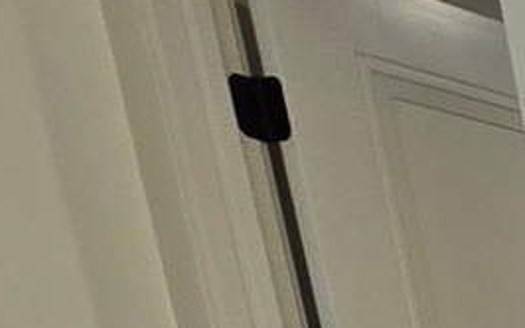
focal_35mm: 106
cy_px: 1114
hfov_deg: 11.8
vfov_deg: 8.9
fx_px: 1516
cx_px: 1520
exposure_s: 1/60
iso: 100
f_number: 2.2
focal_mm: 2.2
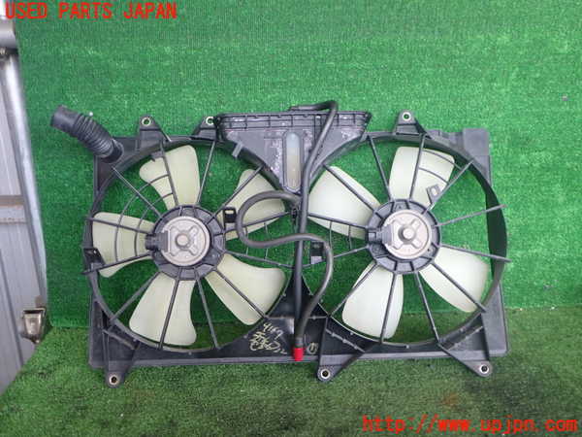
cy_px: 218
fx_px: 504
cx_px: 291
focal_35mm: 30
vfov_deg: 46.8
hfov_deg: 60.0
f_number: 2.3
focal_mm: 5.4
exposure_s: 1/100
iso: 200
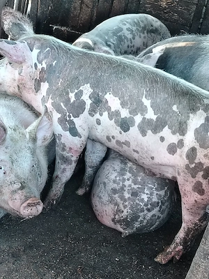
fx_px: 741
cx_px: 104
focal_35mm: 92
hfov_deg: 16.1
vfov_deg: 21.3
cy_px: 140
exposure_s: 1/33.3
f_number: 1.75
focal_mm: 5.25
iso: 663
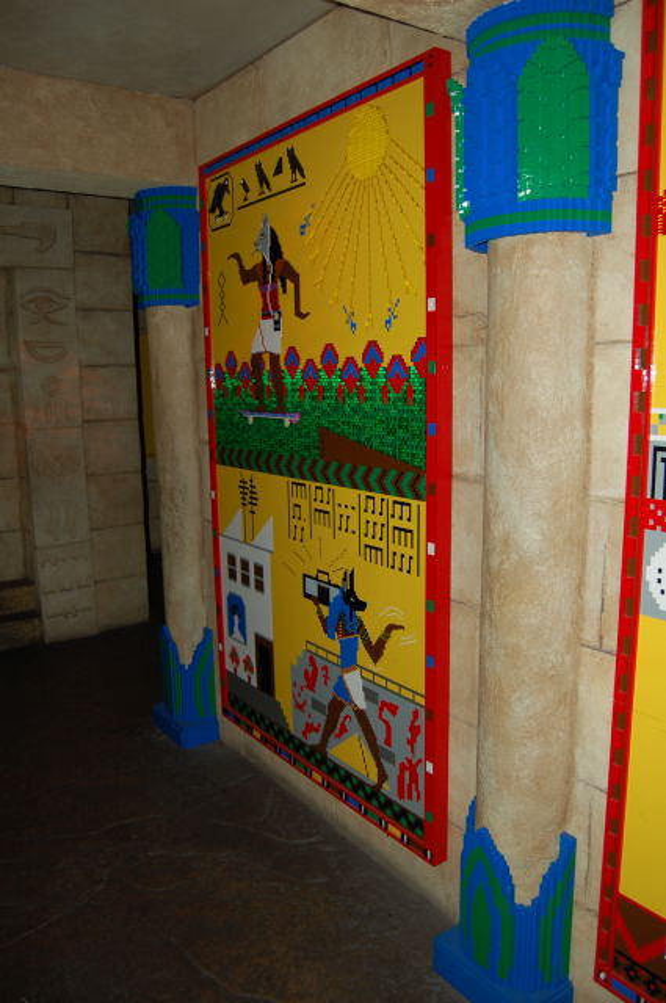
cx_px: 333
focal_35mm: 27
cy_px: 502
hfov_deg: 47.8
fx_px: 751
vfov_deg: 67.4
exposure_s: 1/60
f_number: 3.5
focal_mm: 18
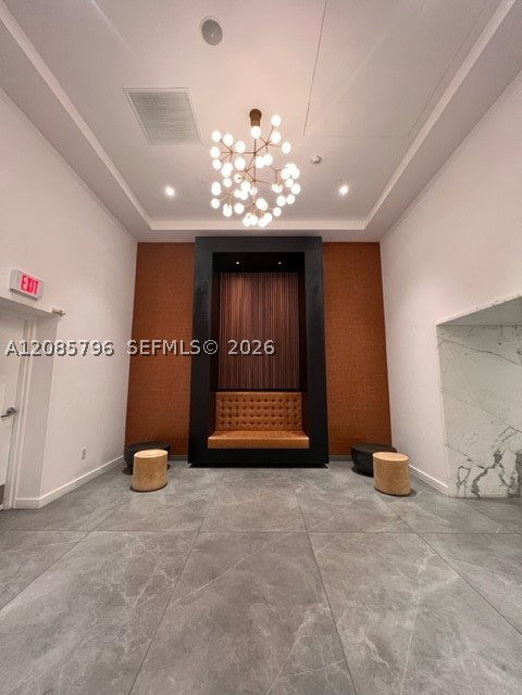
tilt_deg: +7.4
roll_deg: -0.2
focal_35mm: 13
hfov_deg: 89.9
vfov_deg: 106.2
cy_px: 348
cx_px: 261
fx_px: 261
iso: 800
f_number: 1.8
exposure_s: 1/60
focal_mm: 1.57
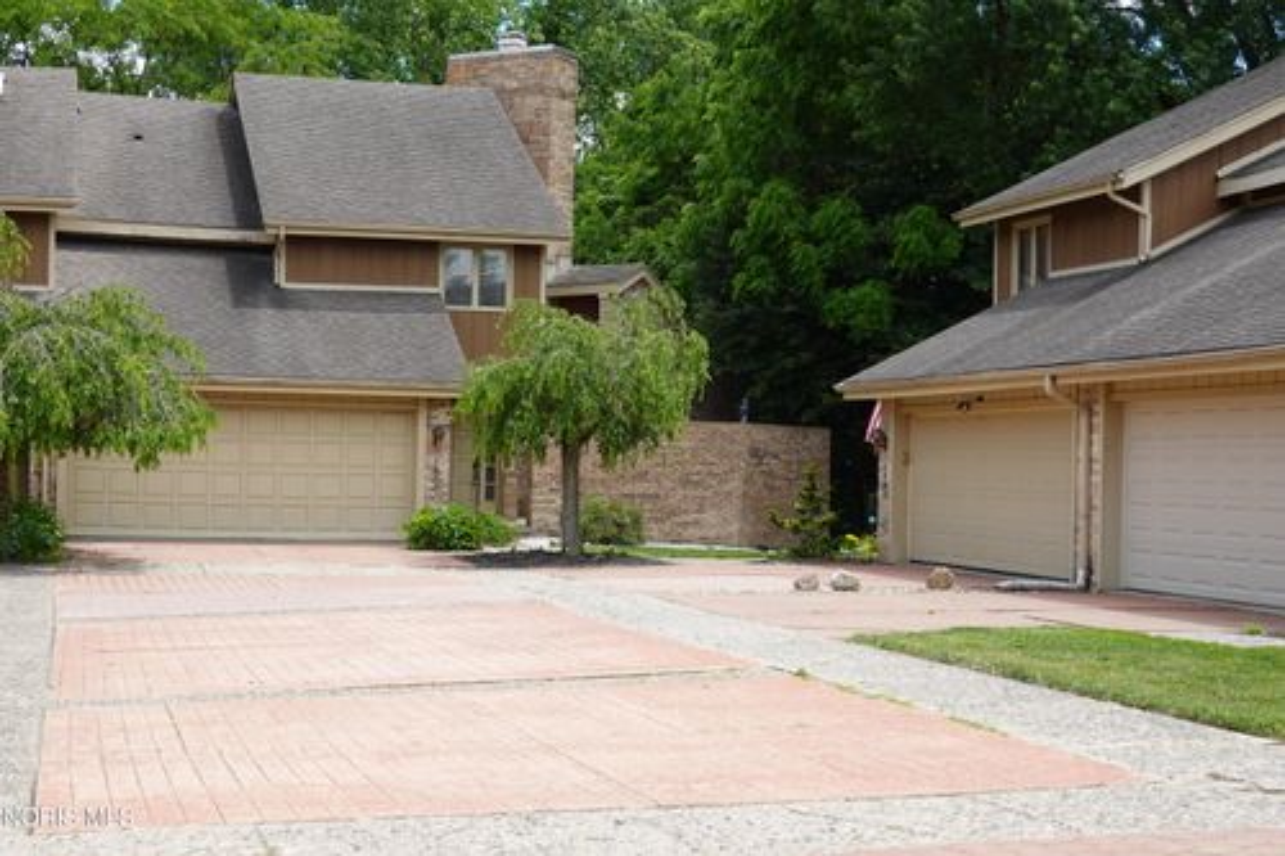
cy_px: 428
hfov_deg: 33.4
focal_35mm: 60
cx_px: 642
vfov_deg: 22.6
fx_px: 2141
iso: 100
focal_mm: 22
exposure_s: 1/200
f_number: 5
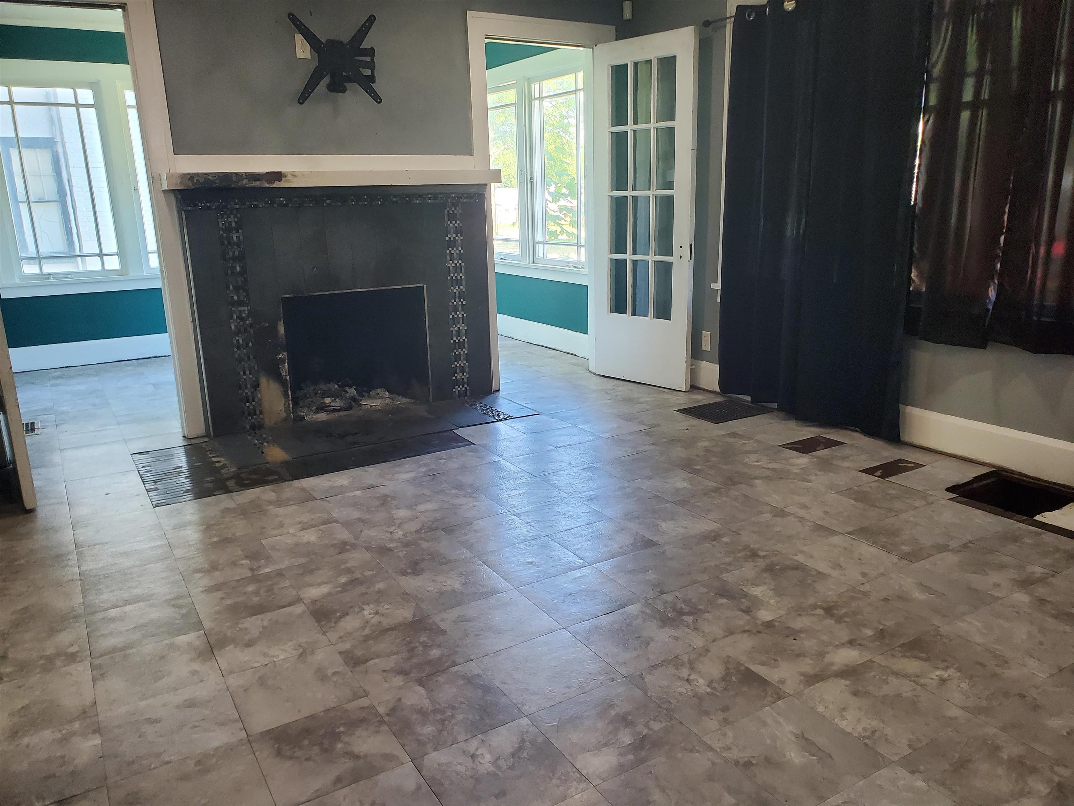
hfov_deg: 67.3
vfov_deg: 53.1
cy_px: 403
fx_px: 807
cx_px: 537
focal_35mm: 26
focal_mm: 4.3
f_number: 2.4
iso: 400
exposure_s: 1/120
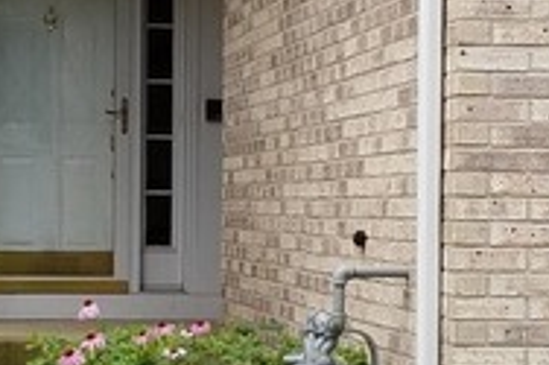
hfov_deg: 29.2
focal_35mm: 69
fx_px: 1051
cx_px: 318
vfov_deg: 19.7
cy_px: 155
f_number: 1.7
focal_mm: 4.2
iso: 50
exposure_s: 1/602
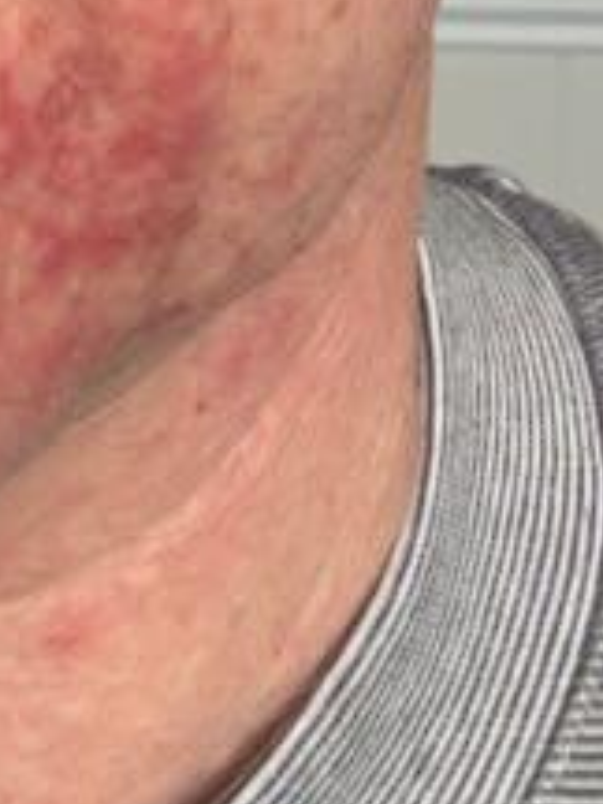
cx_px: -458
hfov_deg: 8.1
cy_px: -1161
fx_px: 4134
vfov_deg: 9.7
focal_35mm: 178
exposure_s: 1/122
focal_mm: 2.69
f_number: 1.9
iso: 80
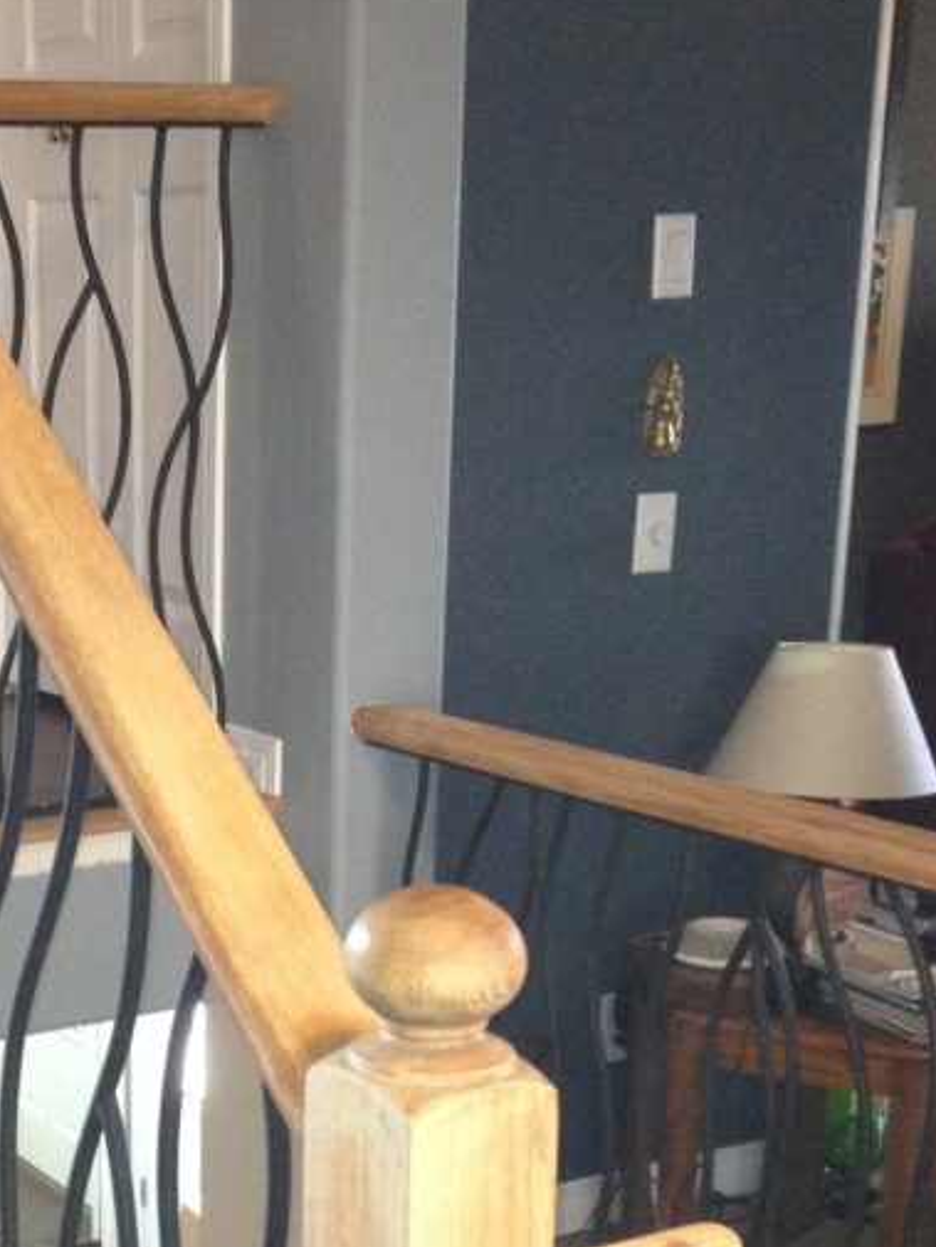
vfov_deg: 26.9
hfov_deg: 20.1
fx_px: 2559
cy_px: 970
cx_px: -5
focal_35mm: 71
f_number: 2.4
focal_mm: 4.28
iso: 250
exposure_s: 1/20
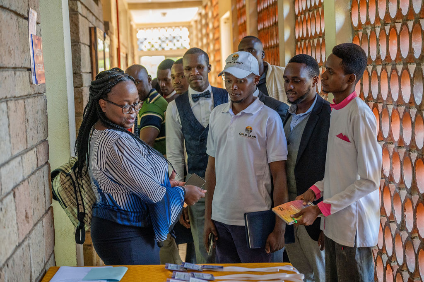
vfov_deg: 19.7
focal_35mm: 69
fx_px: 812
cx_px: 212
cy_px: 141
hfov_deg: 29.3
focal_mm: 69
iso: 2500
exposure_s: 1/100
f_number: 4
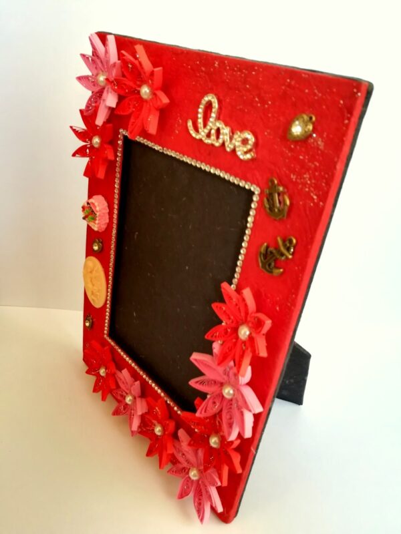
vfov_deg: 67.3
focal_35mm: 26
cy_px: 267
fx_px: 402
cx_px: 200
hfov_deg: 53.1
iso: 125
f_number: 2.2
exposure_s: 1/33.3
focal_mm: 3.83
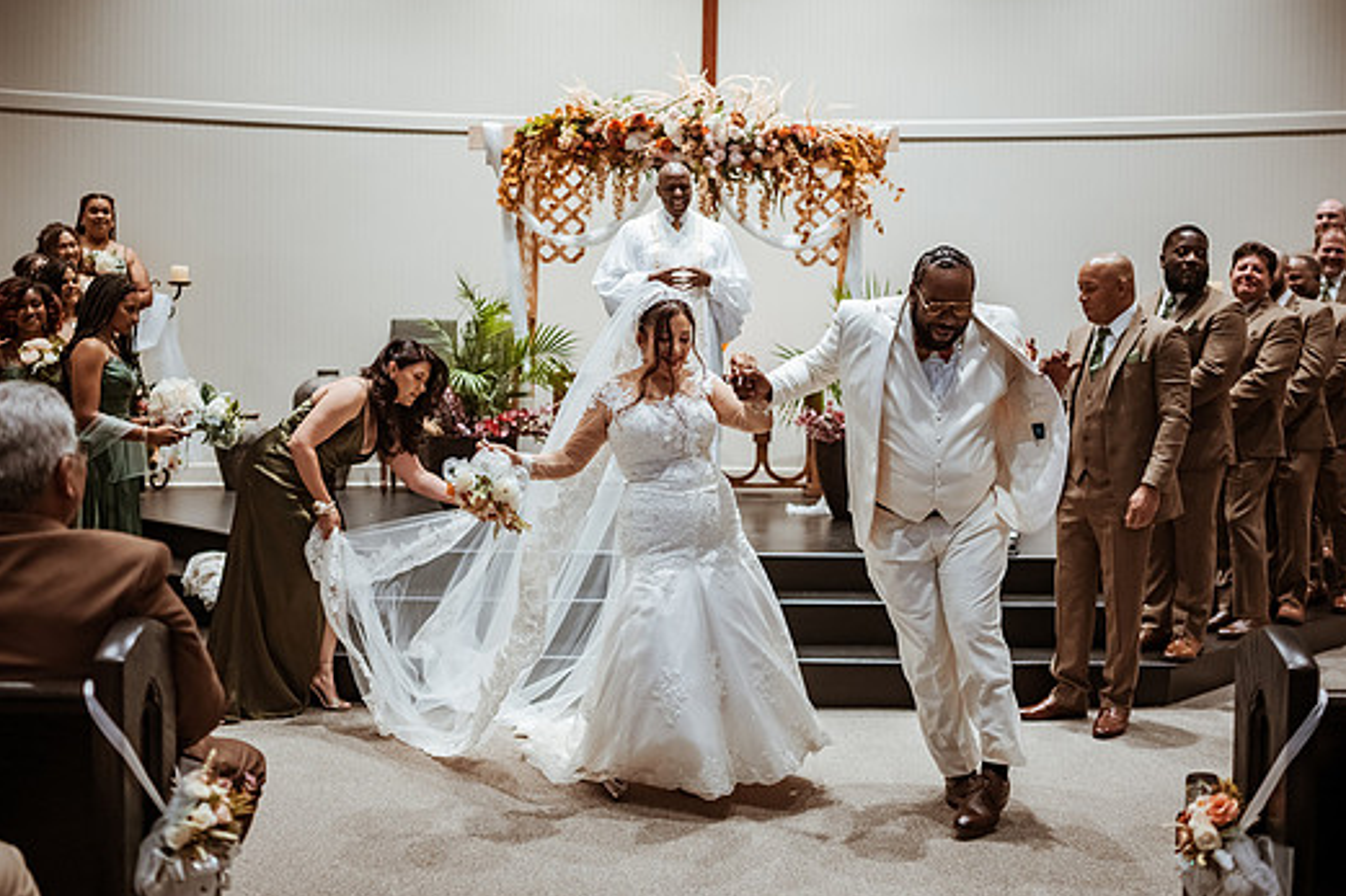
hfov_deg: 49.5
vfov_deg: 34.2
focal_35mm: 39
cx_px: 705
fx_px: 1458
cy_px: 409
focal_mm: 35
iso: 1000
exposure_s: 1/500
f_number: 1.8
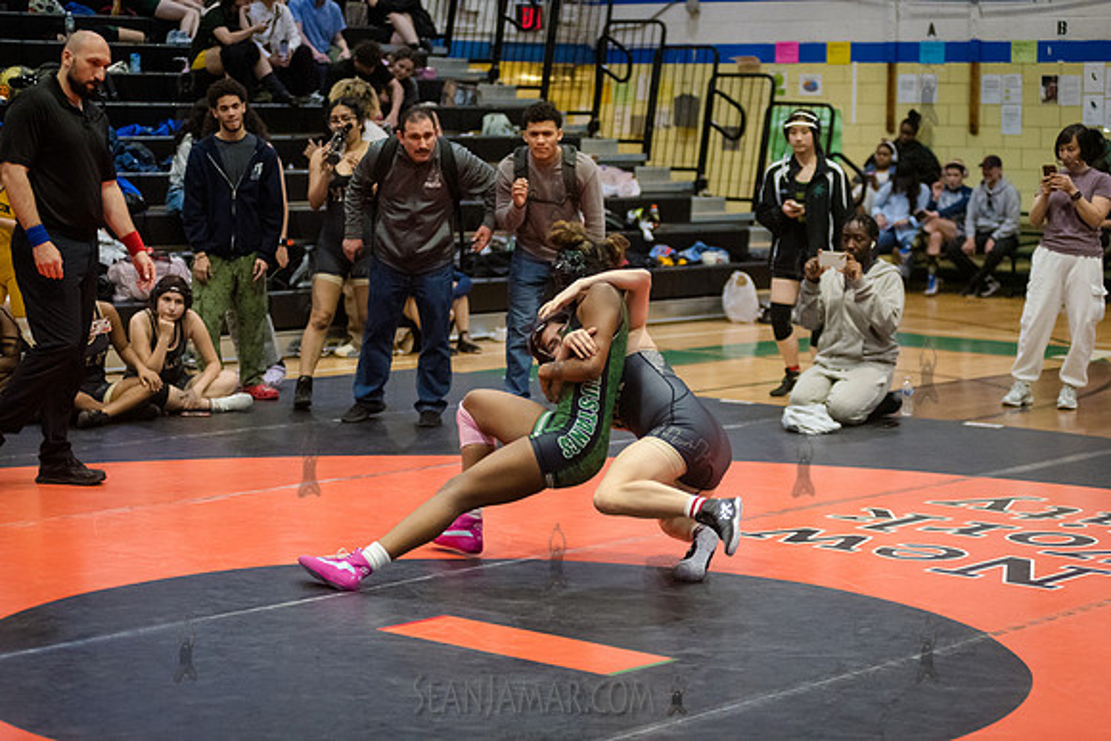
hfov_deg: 25.4
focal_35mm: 80
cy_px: 370
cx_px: 556
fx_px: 2469
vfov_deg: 17.1
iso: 8000
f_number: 2.8
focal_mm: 80
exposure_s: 1/800
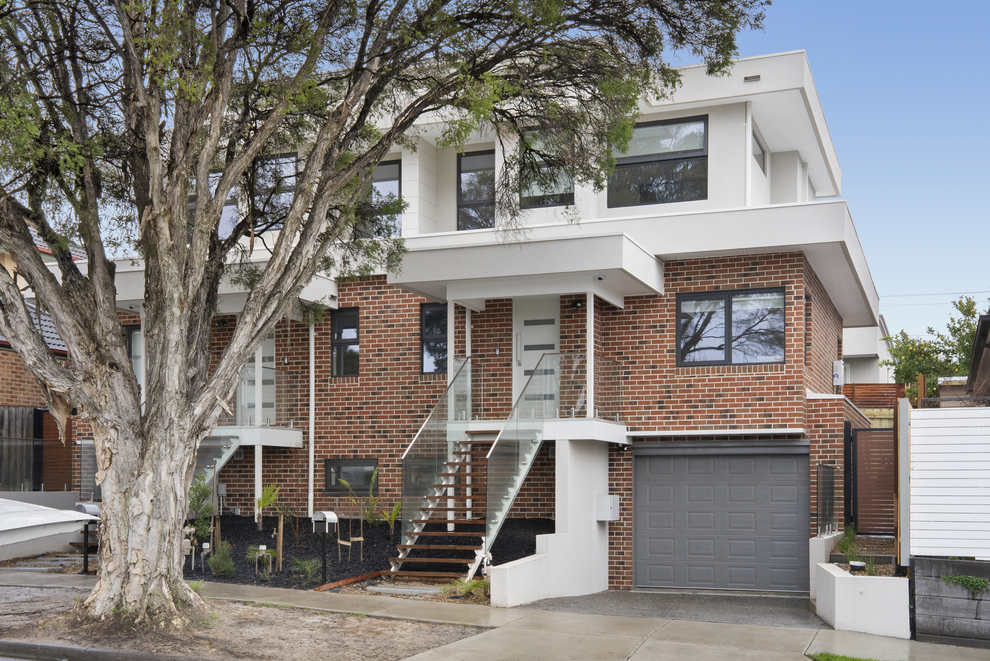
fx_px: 1156
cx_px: 495
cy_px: 330
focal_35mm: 42
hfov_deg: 46.4
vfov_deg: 31.9
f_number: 22
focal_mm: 42
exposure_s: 1/6
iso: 400
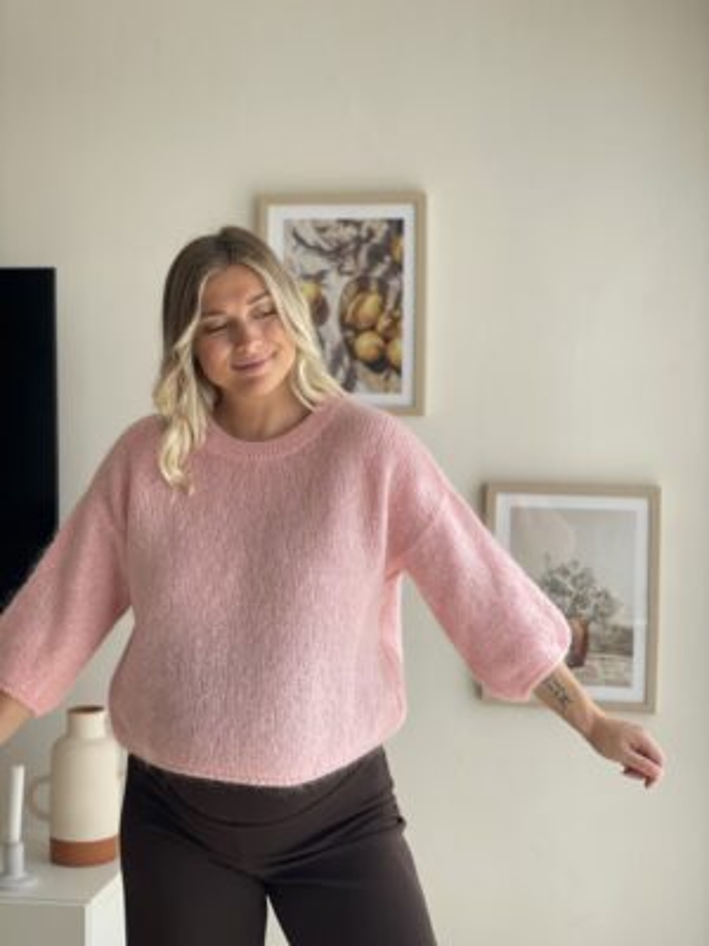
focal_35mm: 52
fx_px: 1420
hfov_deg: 28.0
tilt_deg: -1.6
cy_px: 473
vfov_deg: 36.8
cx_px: 354
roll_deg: +0.2
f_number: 2
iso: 32
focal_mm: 6
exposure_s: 1/558
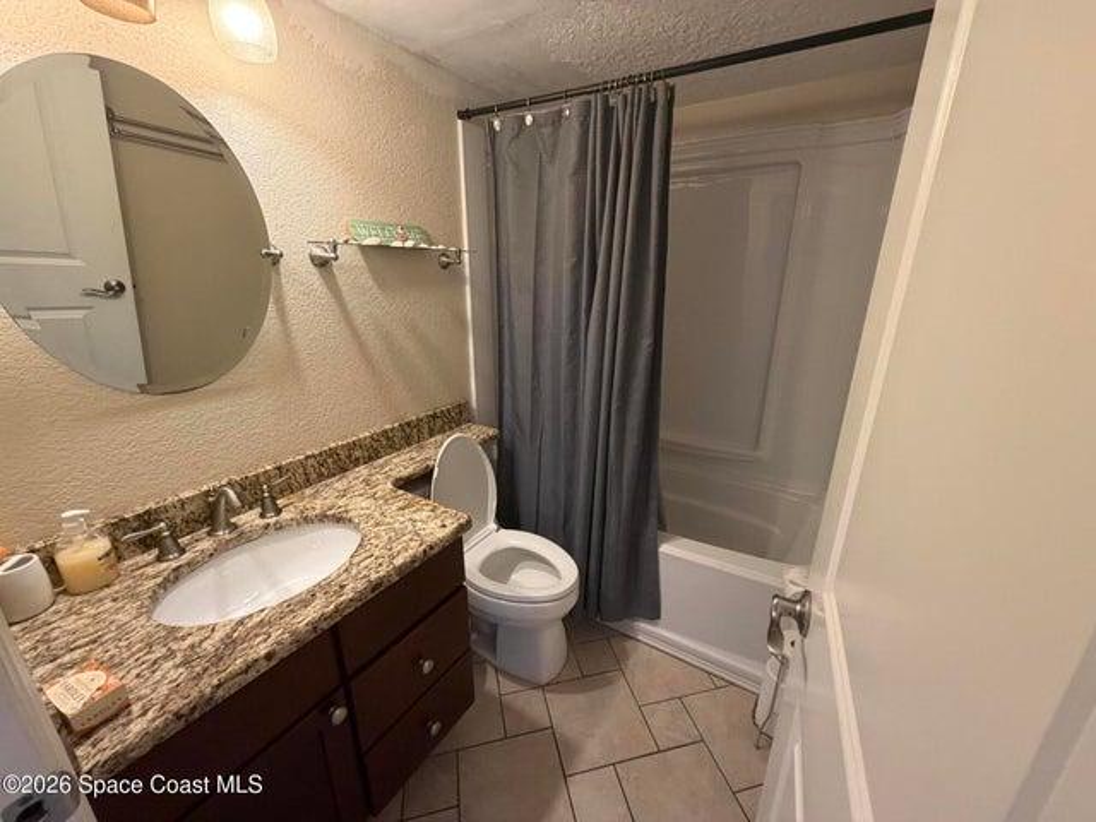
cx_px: 548
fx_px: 443
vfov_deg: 85.7
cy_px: 411
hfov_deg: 102.1
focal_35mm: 14
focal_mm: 2.22
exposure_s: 1/60
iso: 400
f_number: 2.2
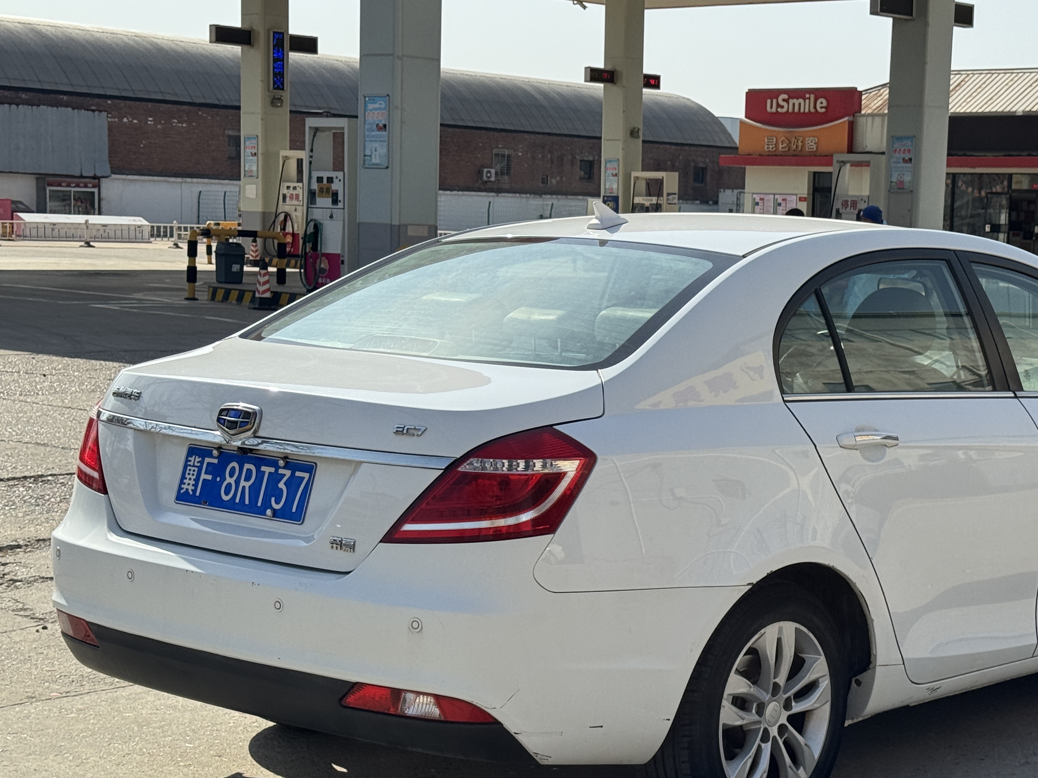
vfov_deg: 20.4
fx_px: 2159
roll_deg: -1.0
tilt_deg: -8.0
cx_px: 675
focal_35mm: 72
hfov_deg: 26.9
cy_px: 491
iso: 64
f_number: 1.78
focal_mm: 6.76
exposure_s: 1/4975
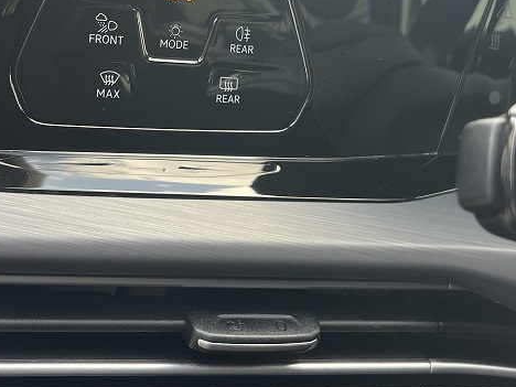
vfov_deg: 25.7
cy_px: 86
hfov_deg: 34.3
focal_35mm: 56
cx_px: 244
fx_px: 835
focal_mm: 5.1
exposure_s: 1/122
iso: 64
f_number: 1.6
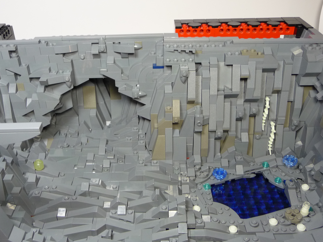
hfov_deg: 50.1
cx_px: 153
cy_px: 140
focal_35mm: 37
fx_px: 345
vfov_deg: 38.6
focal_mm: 4.7
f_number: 3.3
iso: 160
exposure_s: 1/30
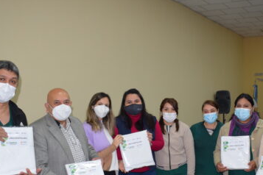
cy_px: 135
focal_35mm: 53
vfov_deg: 25.2
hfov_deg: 37.1
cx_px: 175
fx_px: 387
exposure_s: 1/100
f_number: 5
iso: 800
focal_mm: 20
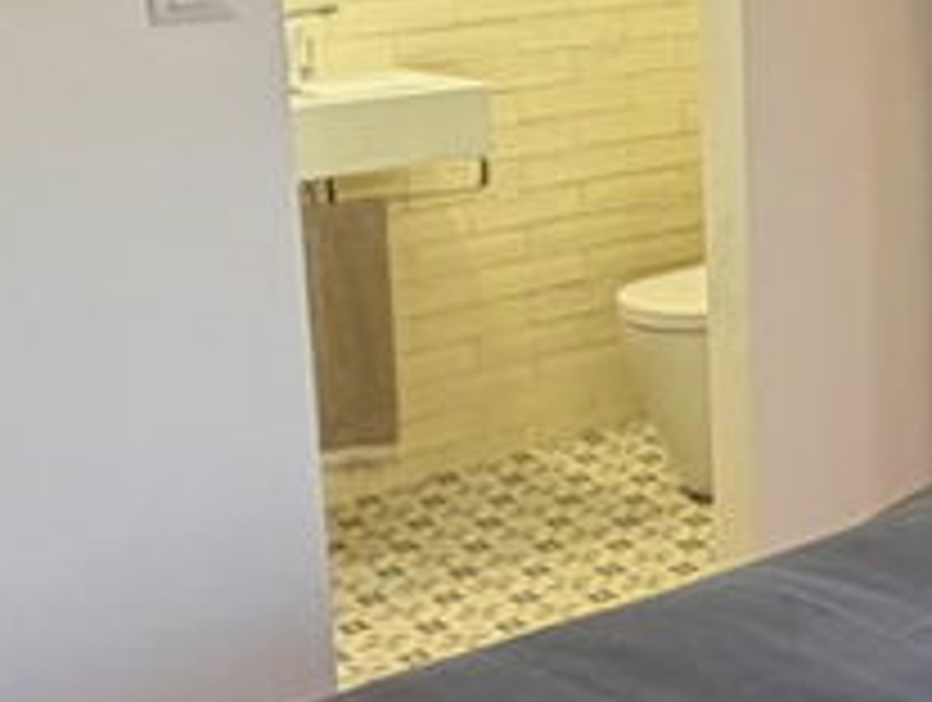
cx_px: 914
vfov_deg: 18.3
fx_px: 2185
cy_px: 360
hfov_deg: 23.2
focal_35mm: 81
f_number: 2.2
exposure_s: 1/50
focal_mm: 2.22
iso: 200
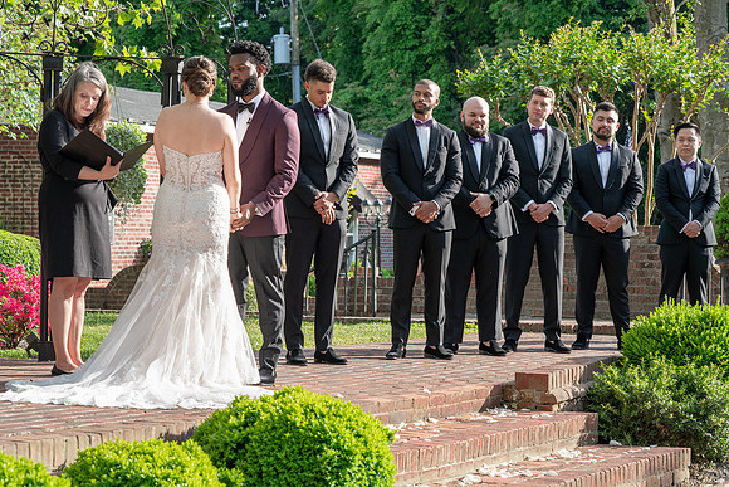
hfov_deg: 20.6
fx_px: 2008
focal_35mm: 99
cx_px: 389
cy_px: 257
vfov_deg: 13.8
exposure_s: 1/200
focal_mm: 92
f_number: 7.1
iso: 320
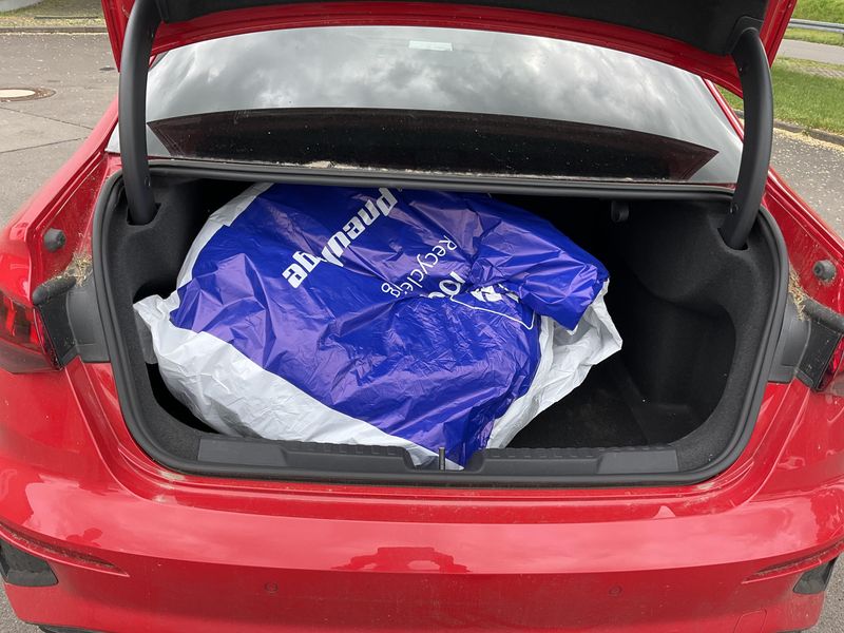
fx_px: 707
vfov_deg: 48.2
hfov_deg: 61.7
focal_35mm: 29
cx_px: 422
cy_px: 316
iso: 20
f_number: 1.8
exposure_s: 1/234
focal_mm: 3
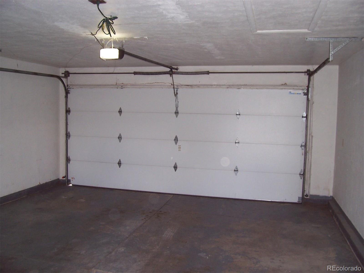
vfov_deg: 41.8
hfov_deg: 54.0
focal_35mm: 34
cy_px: 136
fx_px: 358
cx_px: 182
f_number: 2.7
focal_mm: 5.6
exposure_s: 1/60
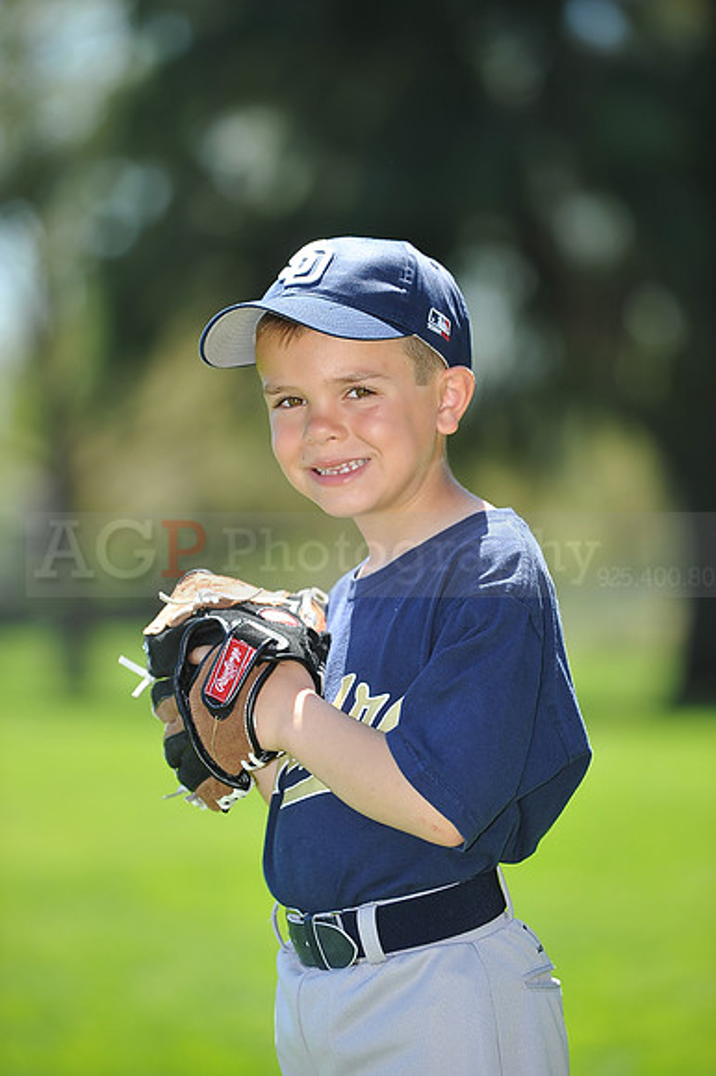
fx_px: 5973
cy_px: 538
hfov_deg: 6.9
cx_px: 358
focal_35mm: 200
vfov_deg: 10.3
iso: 200
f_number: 4.5
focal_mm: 200
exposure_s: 1/500
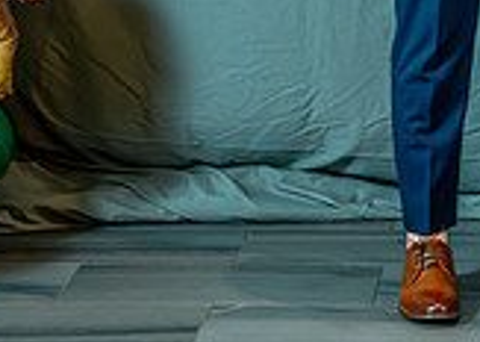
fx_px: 2614
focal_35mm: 192
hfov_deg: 10.2
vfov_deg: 7.3
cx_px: 647
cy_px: -251
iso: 1600
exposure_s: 1/400
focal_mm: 50
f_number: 1.2
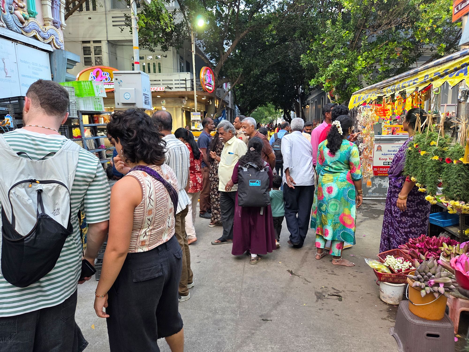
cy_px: 176
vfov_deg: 58.9
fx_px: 312
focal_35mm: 23
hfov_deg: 73.9
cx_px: 234
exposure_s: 1/100
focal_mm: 5.4
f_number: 1.8
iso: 125
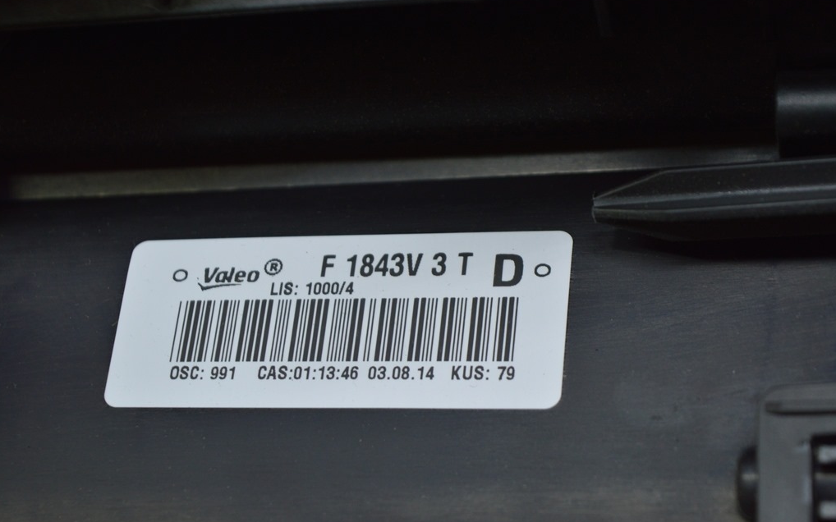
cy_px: 254
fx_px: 1925
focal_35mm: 85
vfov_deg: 15.4
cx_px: 418
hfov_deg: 24.5
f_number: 5.6
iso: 400
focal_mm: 55
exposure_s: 1/40
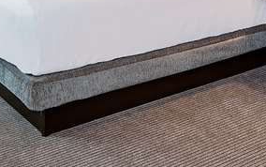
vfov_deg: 17.0
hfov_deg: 31.0
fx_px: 479
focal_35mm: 66
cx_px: 119
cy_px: -113
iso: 320
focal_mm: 18
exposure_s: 1/40
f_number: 8
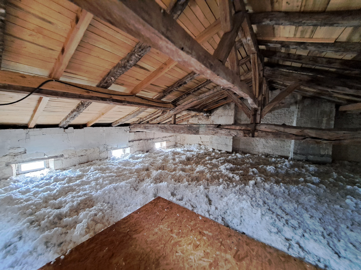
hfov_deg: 106.2
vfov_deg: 89.9
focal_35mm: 13
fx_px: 136
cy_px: 135
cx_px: 180
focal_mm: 1.74
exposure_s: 1/25
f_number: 2.2
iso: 400
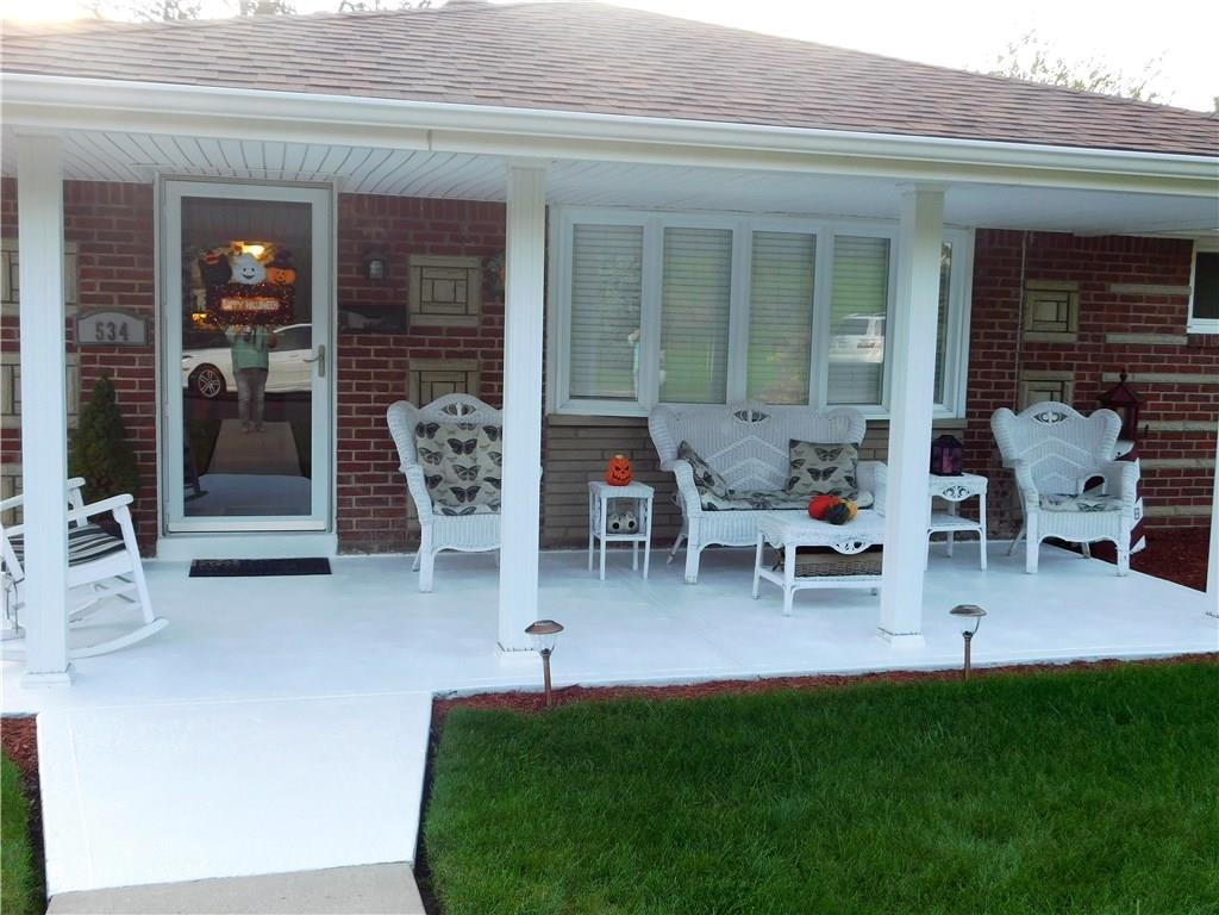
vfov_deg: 39.7
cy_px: 458
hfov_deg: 51.4
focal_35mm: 36
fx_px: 1268
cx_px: 610
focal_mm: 6.3
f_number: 3.5
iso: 125
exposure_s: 1/100
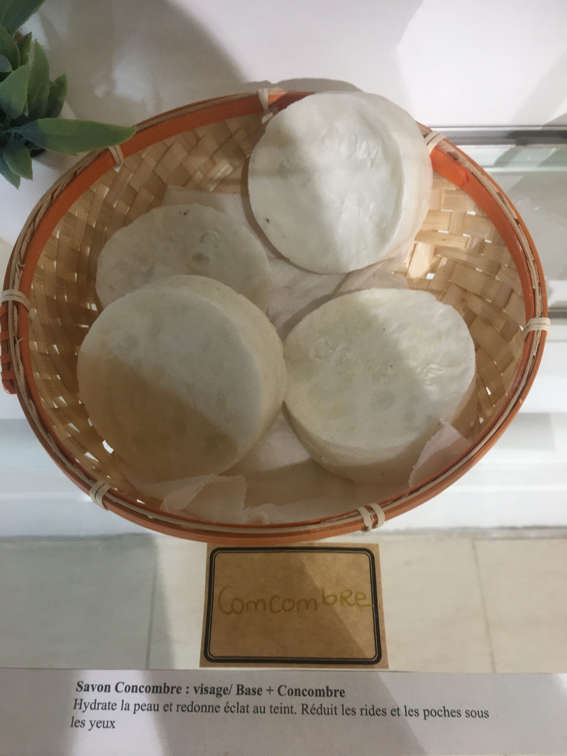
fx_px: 633
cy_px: 378
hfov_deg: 48.2
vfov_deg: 61.7
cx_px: 284
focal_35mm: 29
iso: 100
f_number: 2.2
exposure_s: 1/33
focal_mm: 4.15
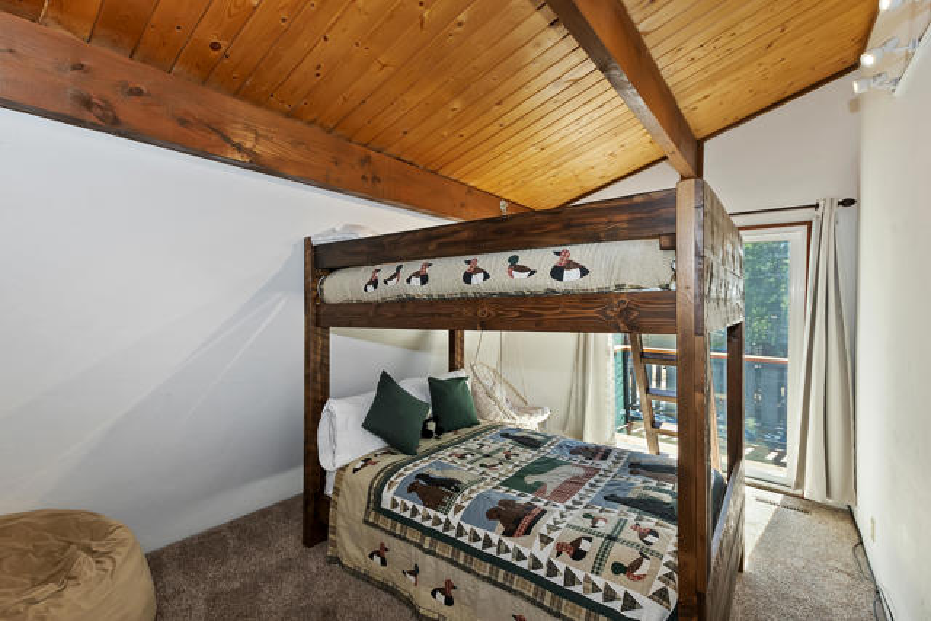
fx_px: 388
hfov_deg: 100.4
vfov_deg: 77.4
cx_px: 466
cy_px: 310
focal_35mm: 15
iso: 400
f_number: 8
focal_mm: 10
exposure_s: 1/30
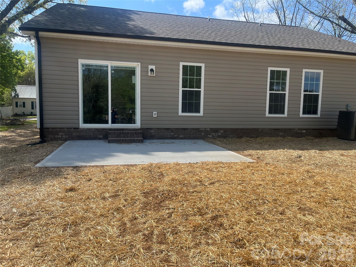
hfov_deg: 67.3
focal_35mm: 26
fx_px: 267
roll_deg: +0.2
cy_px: 134
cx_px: 178
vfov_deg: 53.1
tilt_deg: -5.0
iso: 50
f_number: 1.6
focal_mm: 5.1
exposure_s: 1/3413
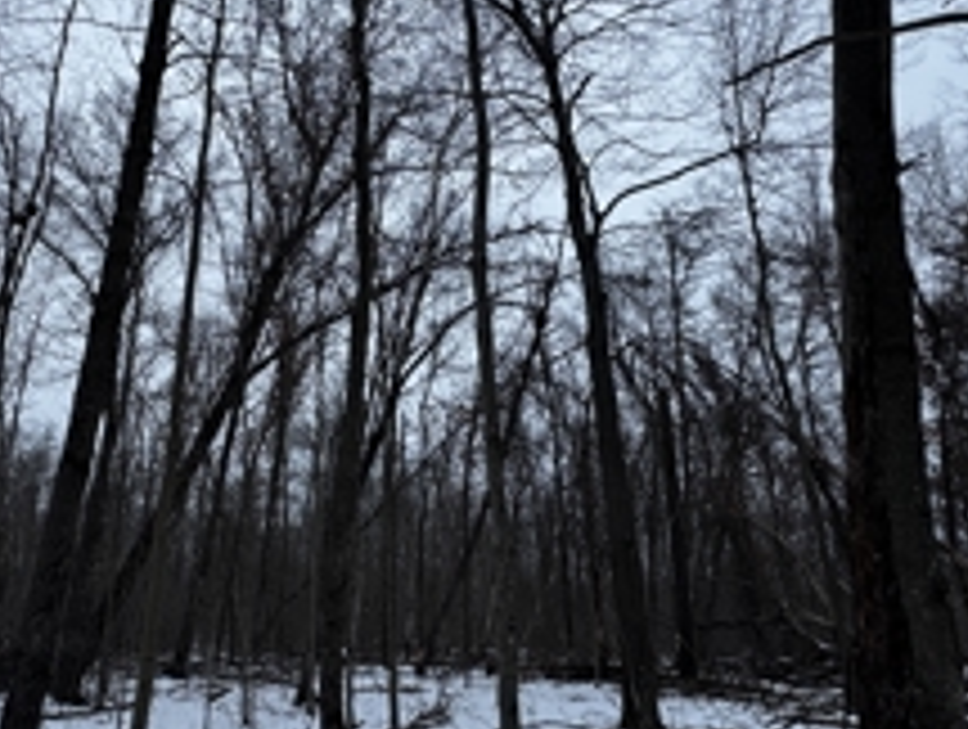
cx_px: 378
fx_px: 728
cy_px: 315
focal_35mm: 26
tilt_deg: +23.1
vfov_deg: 53.0
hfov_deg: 66.4
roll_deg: +0.0
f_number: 2.2
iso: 40
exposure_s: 1/556
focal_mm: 2.22
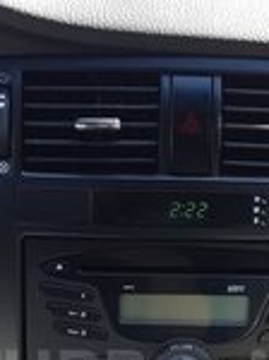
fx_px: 894
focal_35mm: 86
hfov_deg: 17.1
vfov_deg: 21.8
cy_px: 377
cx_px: 144
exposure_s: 1/174
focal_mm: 3.93
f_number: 1.7
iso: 40
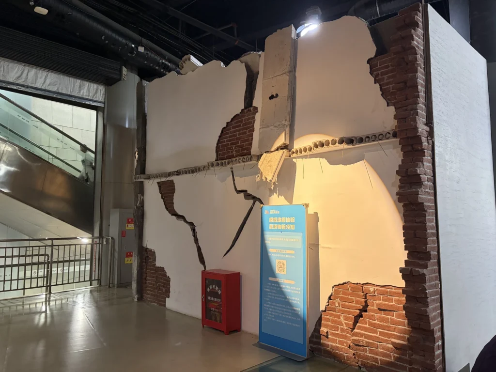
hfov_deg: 67.3
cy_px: 186
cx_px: 248
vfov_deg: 53.1
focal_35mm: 26
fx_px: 373
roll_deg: +0.0
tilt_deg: +6.9
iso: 400
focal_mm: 5.96
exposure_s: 1/60
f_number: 1.6
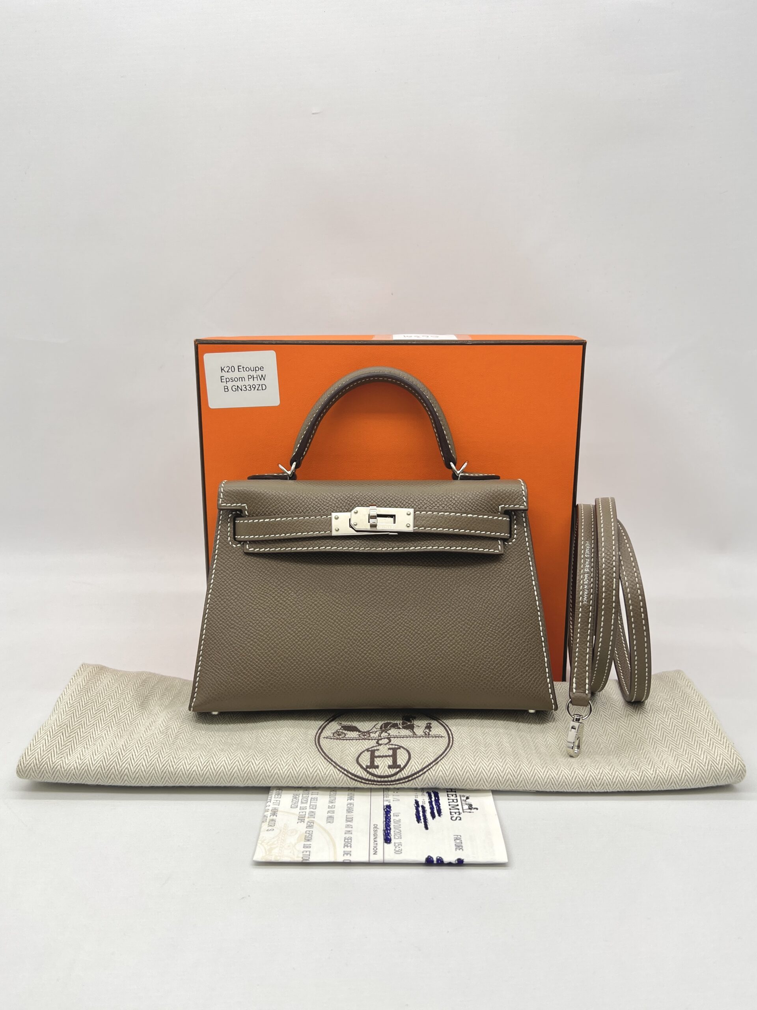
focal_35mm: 26
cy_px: 505
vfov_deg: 67.3
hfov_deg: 53.1
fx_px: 758
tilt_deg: -14.2
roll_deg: -0.1
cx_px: 378
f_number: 1.5
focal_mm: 5.7
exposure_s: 1/152
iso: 40
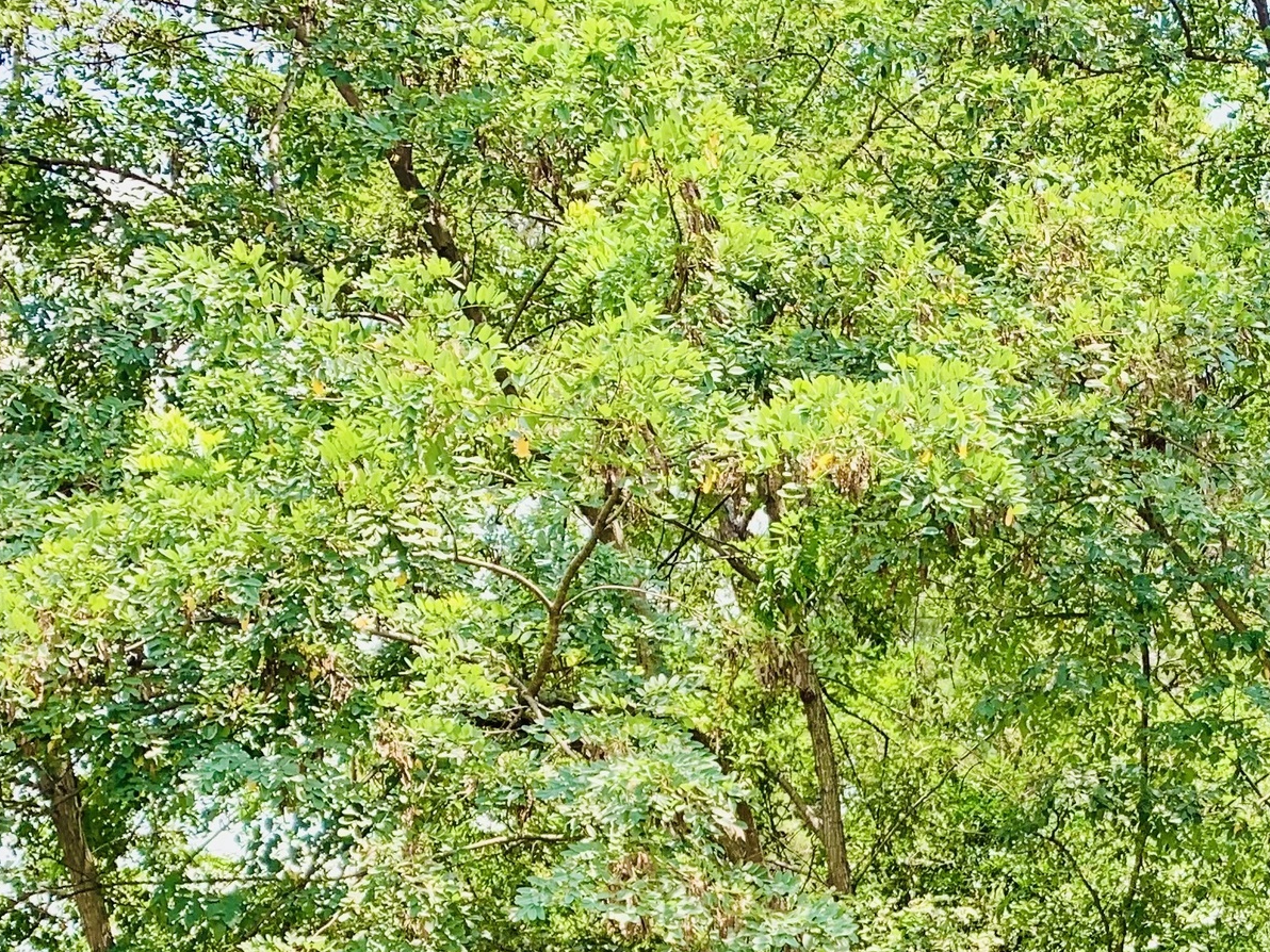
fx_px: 2458
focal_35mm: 67
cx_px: 1290
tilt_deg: +7.5
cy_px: 1125
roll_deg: +1.8
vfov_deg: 20.6
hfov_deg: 27.2
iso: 25
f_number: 1.8
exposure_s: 1/317
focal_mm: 4.25
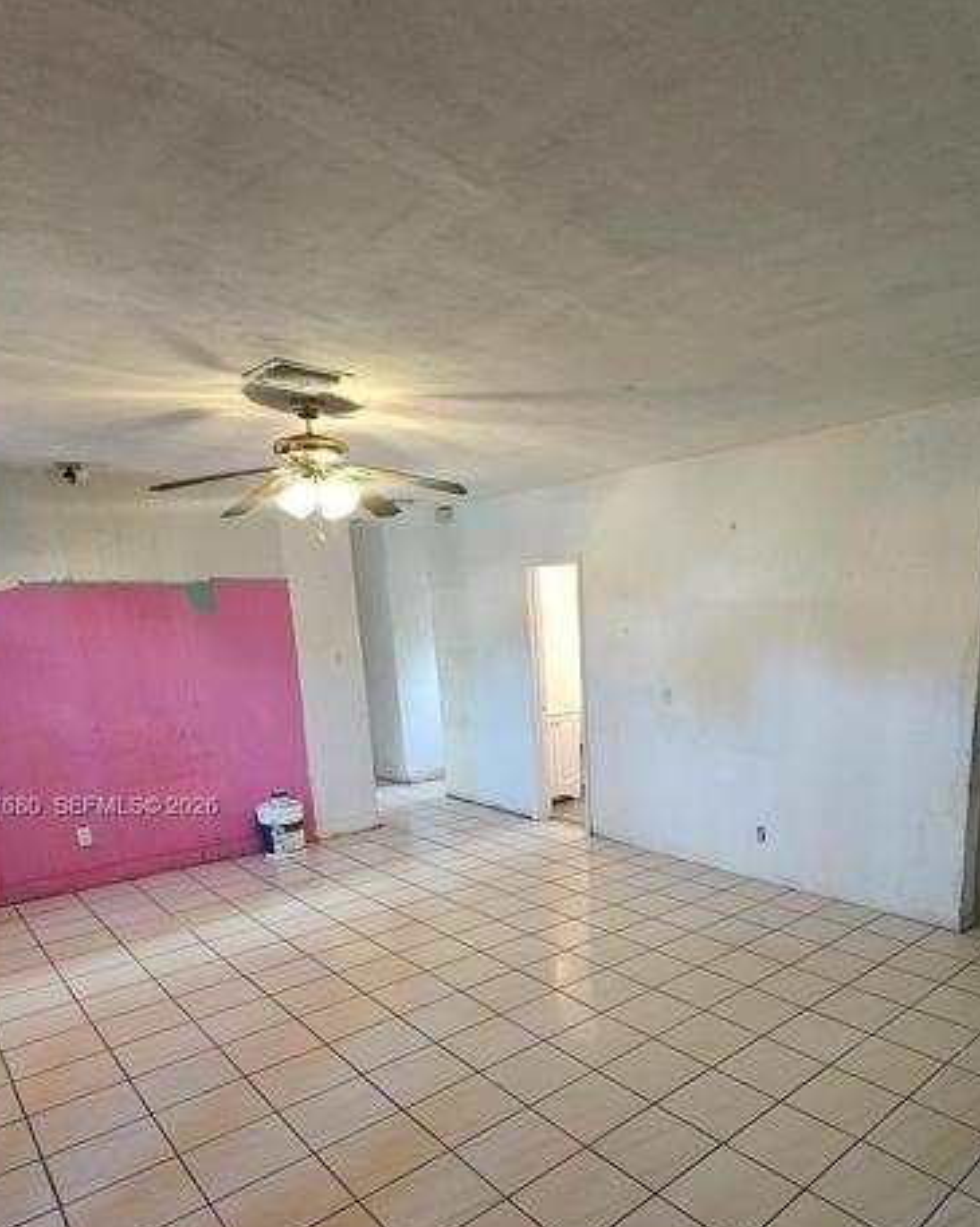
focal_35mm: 20
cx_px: 644
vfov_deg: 78.1
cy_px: 808
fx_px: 726
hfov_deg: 66.4
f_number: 2.2
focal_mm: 2.2
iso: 320
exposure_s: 1/30
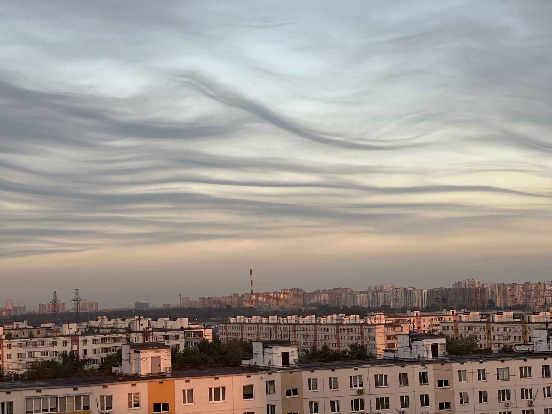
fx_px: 1228
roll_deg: +2.1
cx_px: 276
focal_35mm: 77
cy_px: 207
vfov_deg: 19.1
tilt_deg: +4.2
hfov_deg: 25.3
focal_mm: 9
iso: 32
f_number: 2.8
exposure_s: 1/99
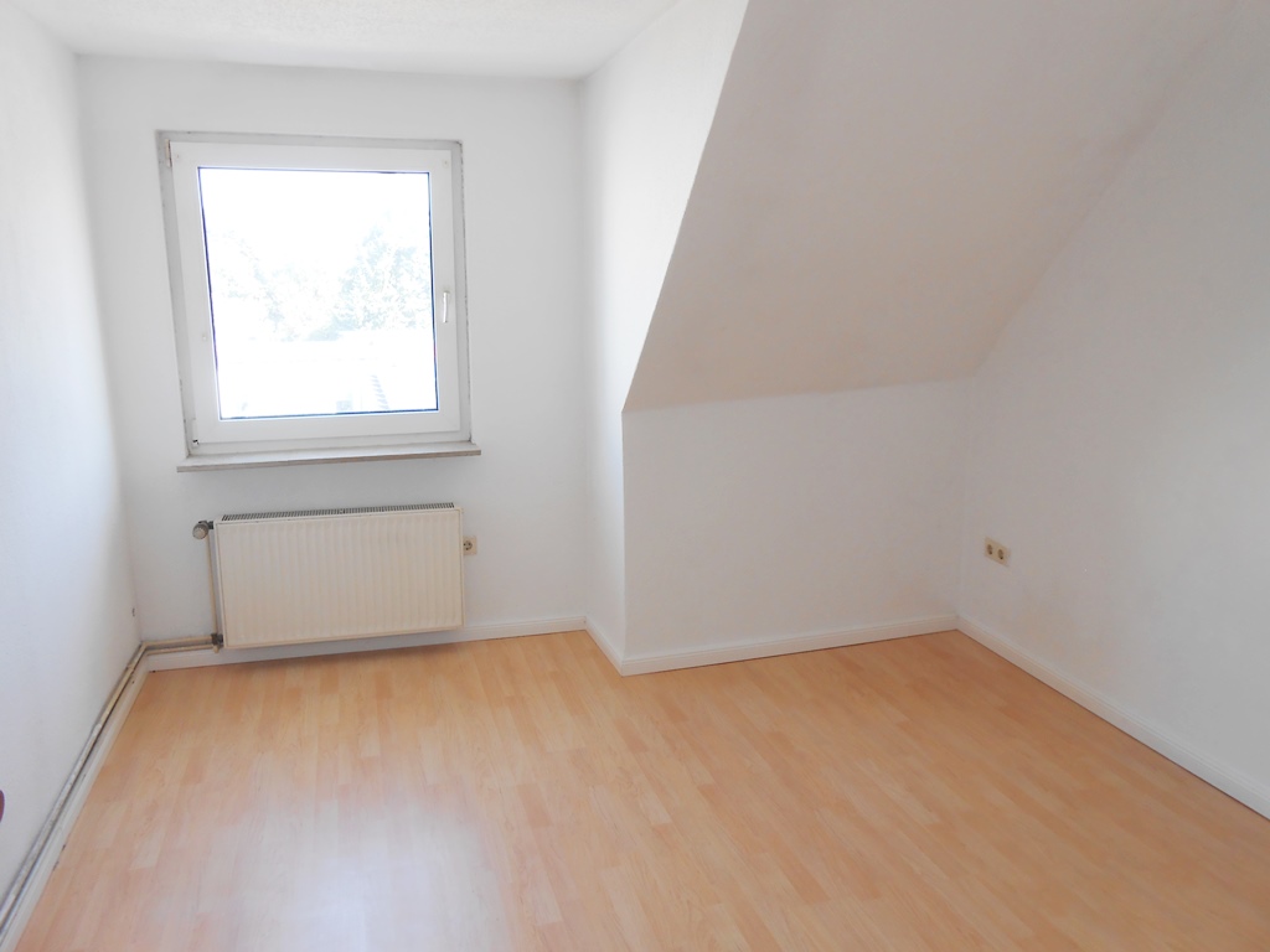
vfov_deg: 53.1
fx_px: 954
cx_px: 635
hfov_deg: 67.3
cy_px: 476
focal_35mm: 26
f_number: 3.5
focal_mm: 4.6
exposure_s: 1/30
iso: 80
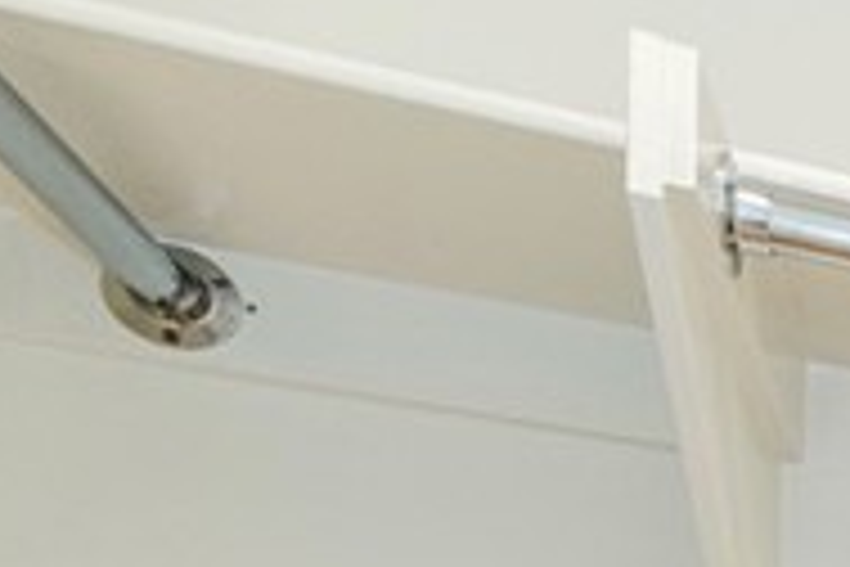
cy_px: 1352
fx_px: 1794
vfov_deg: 13.4
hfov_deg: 14.6
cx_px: 2105
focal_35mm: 76
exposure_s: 1/100
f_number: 5
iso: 800
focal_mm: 14
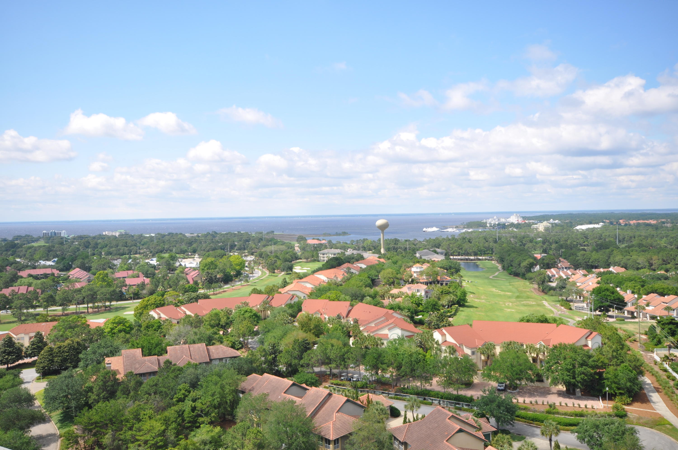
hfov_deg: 62.0
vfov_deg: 43.5
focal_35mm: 30
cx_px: 339
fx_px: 564
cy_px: 225
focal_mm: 20
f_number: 10
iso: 200
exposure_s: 1/200
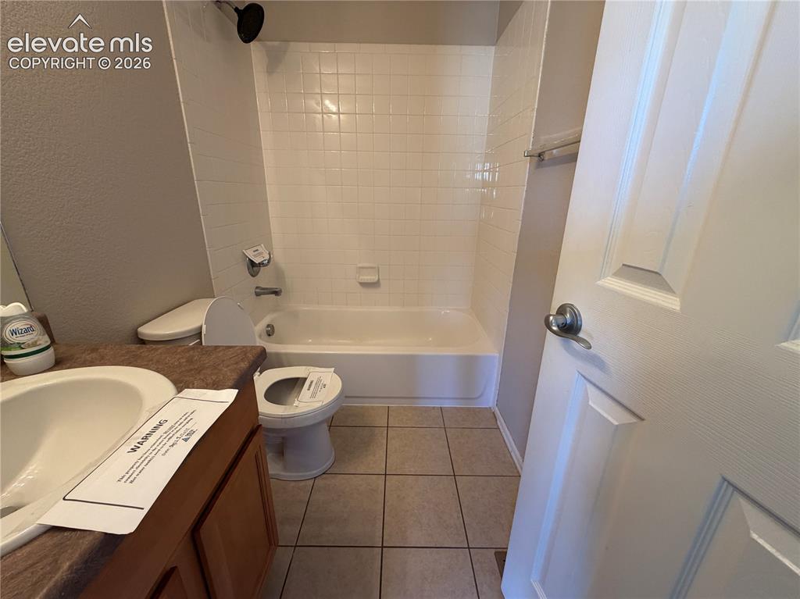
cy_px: 300
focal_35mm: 14
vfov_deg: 85.6
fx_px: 323
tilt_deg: -18.4
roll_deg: -0.5
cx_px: 400
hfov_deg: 102.1
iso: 320
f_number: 2.2
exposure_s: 1/120
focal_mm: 2.22
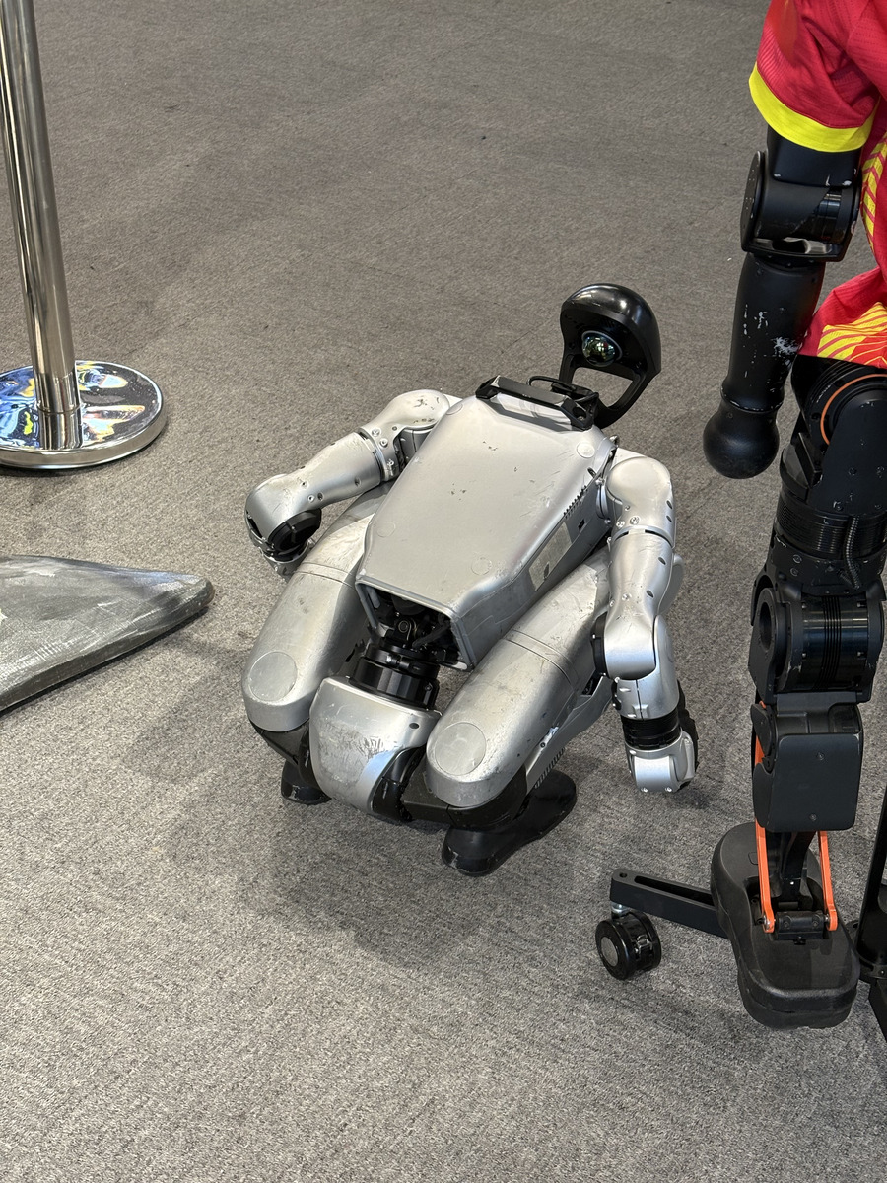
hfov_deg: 28.0
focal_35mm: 52
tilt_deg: -32.7
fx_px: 1777
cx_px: 444
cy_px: 592
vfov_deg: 36.8
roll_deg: -1.3
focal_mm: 5.96
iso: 64
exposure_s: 1/50
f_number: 1.6
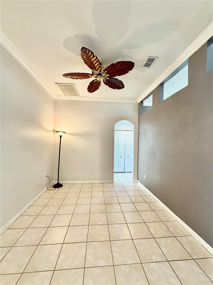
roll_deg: -0.8
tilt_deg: +0.9
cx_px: 106
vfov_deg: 102.1
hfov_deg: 85.7
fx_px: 115
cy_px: 142
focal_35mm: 14
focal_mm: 2.22
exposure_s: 1/60
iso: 250
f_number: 2.2
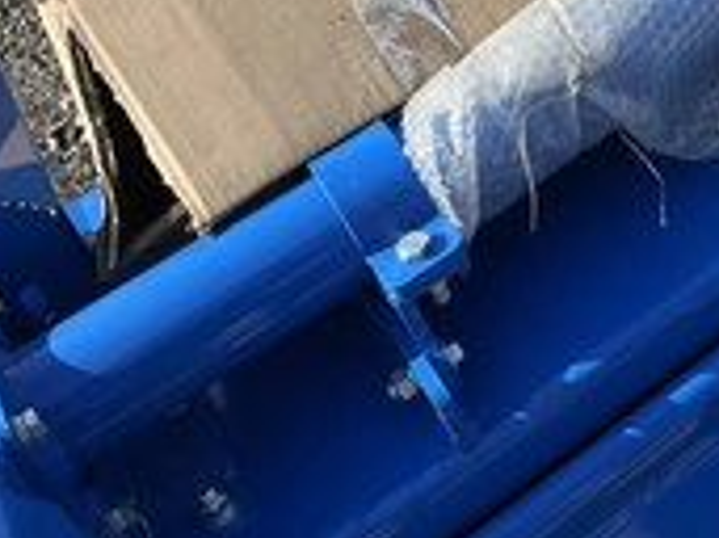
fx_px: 1411
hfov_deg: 26.6
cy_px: -76
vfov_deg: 20.4
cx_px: 765
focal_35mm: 68
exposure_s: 1/842
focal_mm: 3
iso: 25
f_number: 1.8
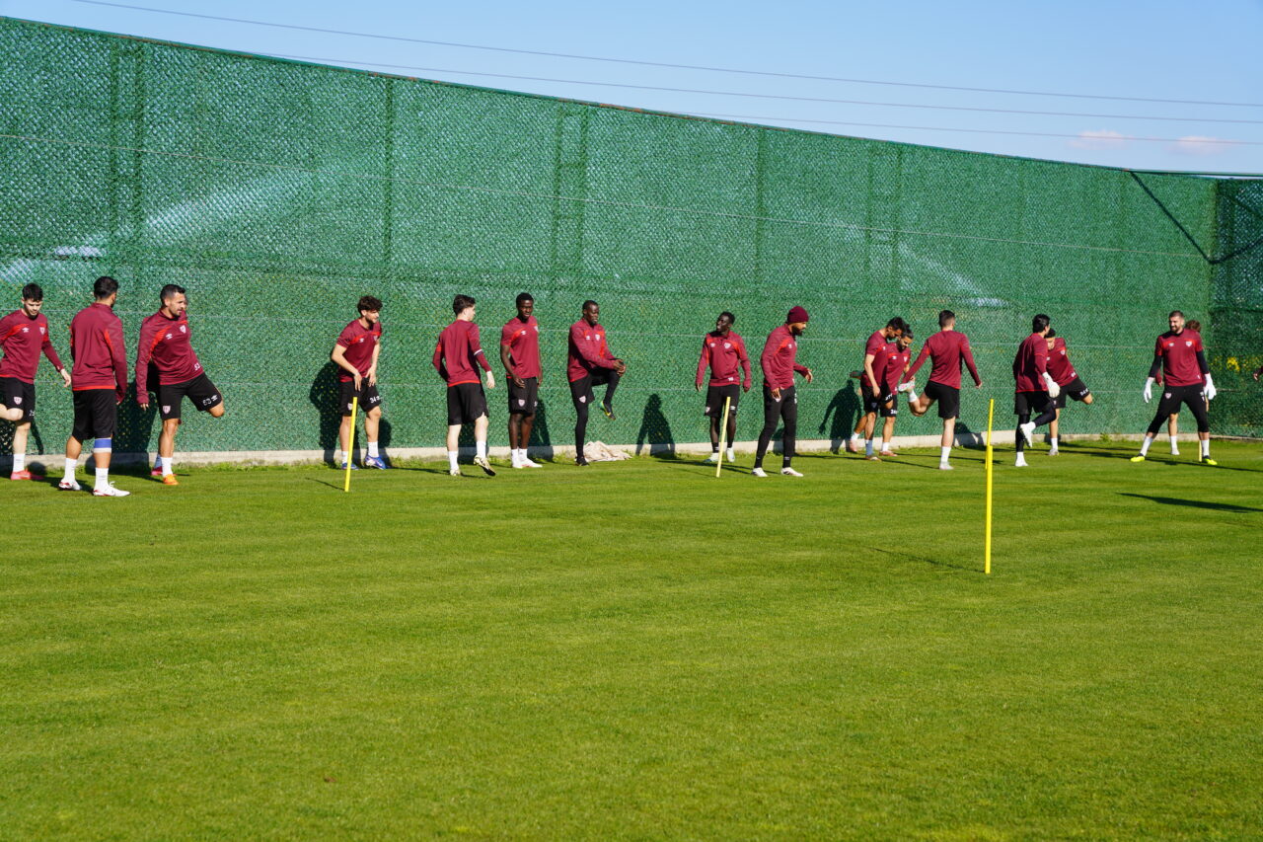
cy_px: 421
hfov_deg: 32.8
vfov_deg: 22.2
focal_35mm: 61
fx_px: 2147
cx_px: 632
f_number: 5
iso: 100
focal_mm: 61.2
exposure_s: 1/500
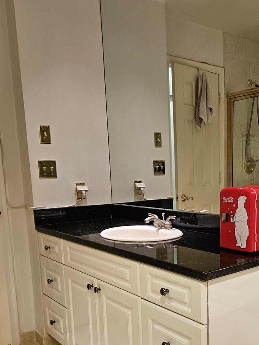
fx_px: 359
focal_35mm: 36
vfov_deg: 50.2
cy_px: 237
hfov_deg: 39.2
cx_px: 171
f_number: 1.8
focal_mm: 5.4
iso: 250
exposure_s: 1/120
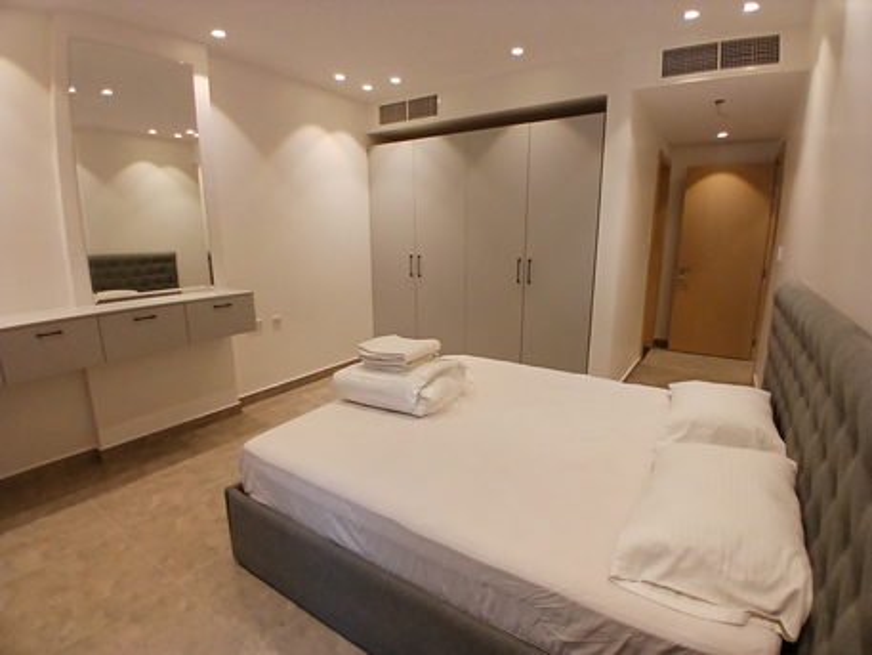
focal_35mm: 17
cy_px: 328
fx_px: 428
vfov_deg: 74.8
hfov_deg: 91.0
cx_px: 436
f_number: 2.2
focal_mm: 1.4
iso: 125
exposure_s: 1/50
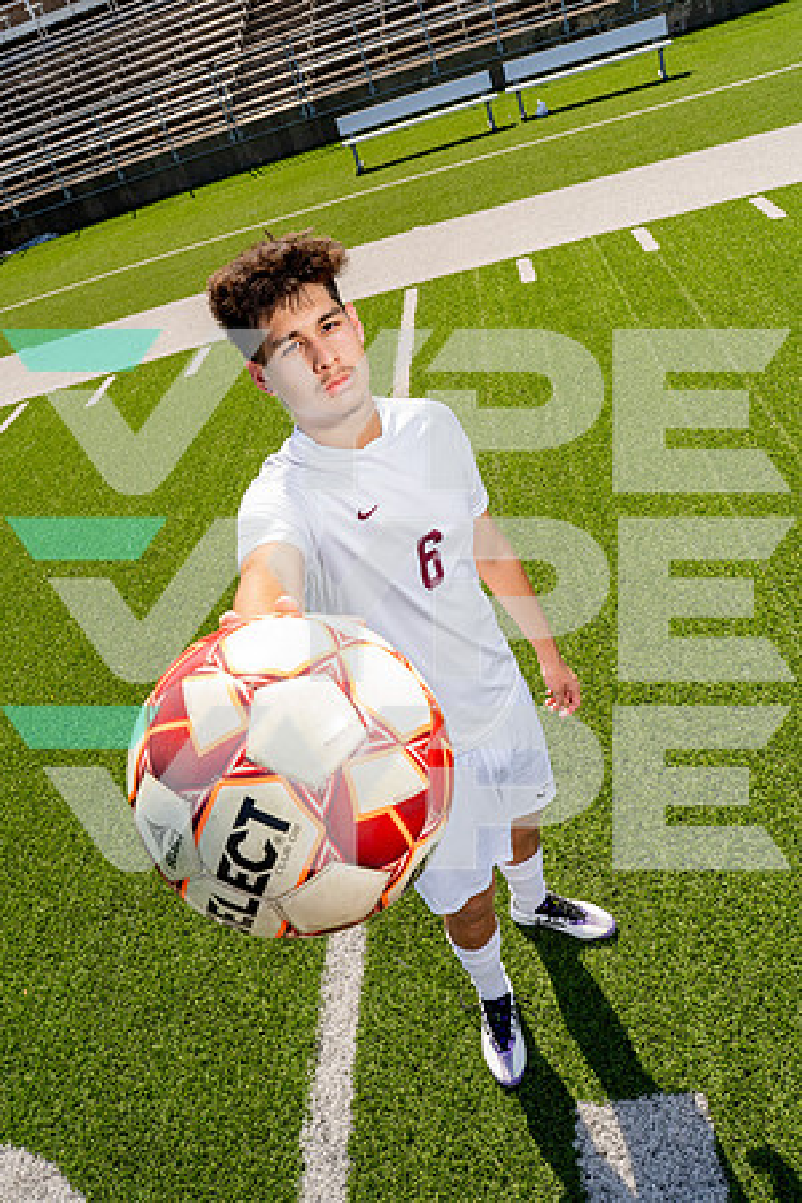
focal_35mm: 26
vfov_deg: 69.4
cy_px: 602
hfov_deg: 49.6
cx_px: 401
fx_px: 869
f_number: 11
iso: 320
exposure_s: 1/250
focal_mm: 26
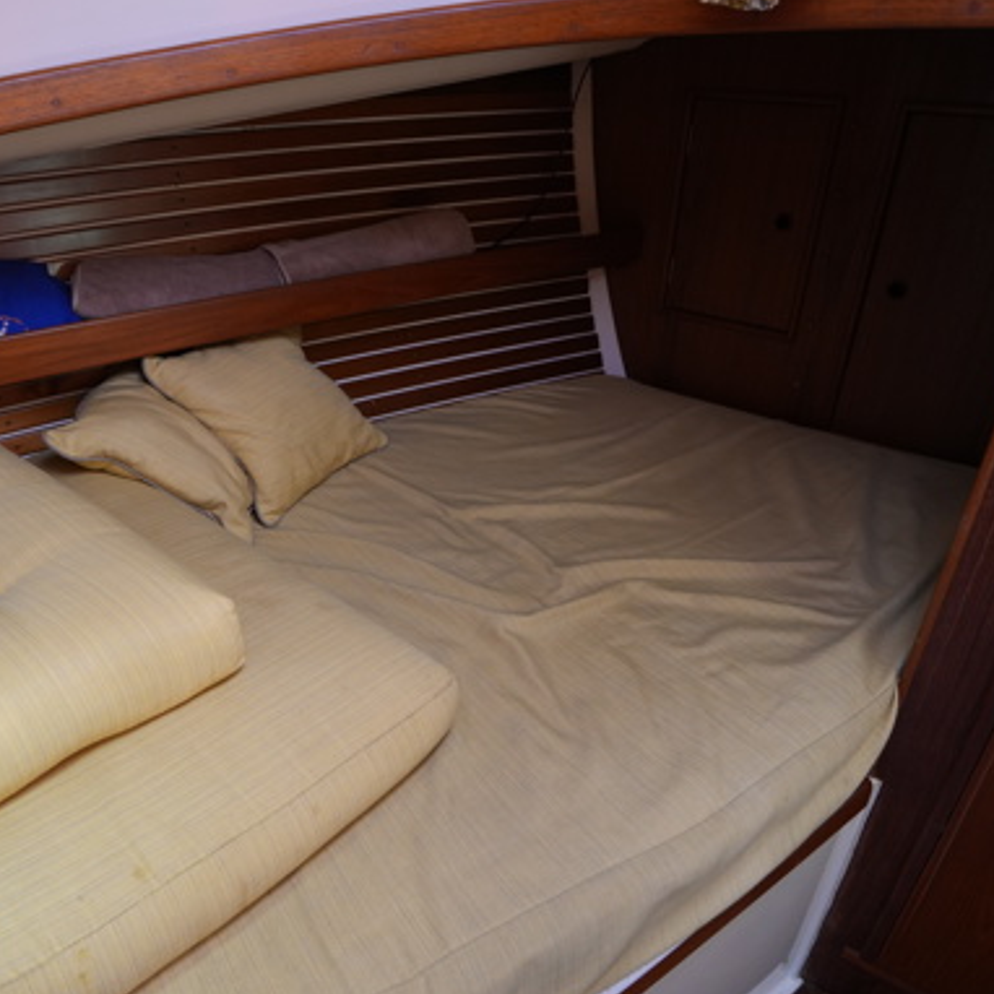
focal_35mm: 24
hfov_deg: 64.2
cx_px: 383
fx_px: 780
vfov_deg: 65.0
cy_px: 500
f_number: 4
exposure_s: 1/160
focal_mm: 12
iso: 800
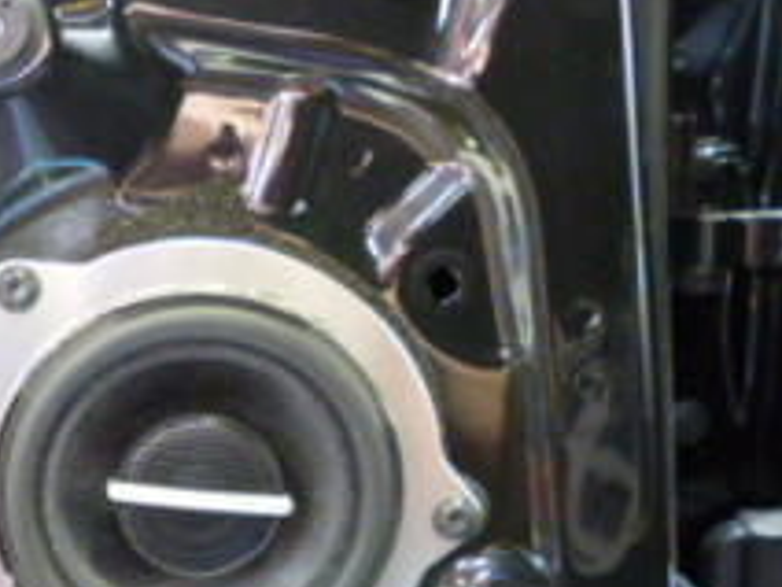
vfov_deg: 24.1
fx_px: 1355
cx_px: 52
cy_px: 456
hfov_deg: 30.5
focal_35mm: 60
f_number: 2.5
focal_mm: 4.3
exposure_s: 1/10
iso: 400
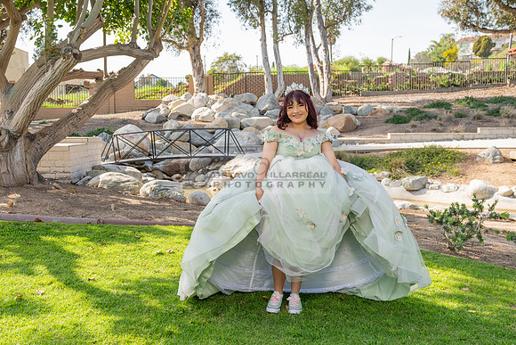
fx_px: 546
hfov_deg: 50.4
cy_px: 171
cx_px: 222
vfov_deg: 35.0
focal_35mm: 38
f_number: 5.6
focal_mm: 32
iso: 200
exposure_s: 1/320
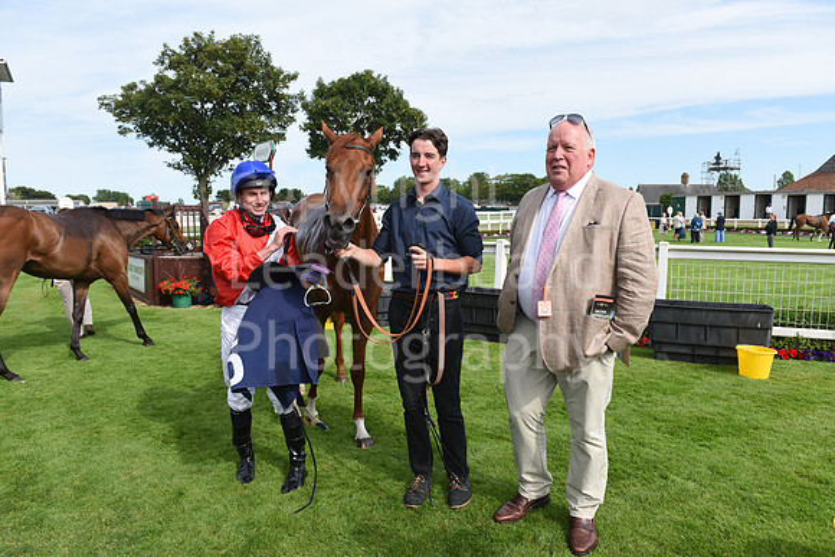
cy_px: 278
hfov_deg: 73.7
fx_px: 557
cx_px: 418
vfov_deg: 53.2
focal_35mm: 24
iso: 400
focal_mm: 24
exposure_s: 1/1250
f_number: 5.6
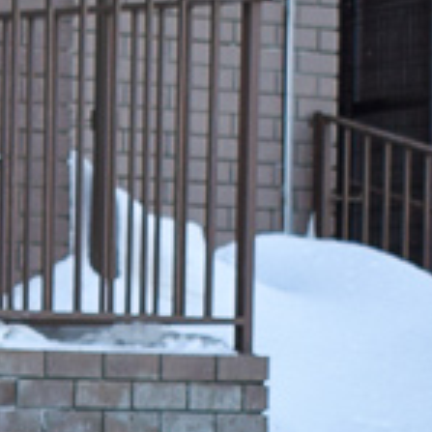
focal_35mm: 318
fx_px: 4496
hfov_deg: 5.4
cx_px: -475
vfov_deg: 5.4
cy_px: 844
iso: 100
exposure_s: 1/200
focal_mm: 31
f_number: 5.6
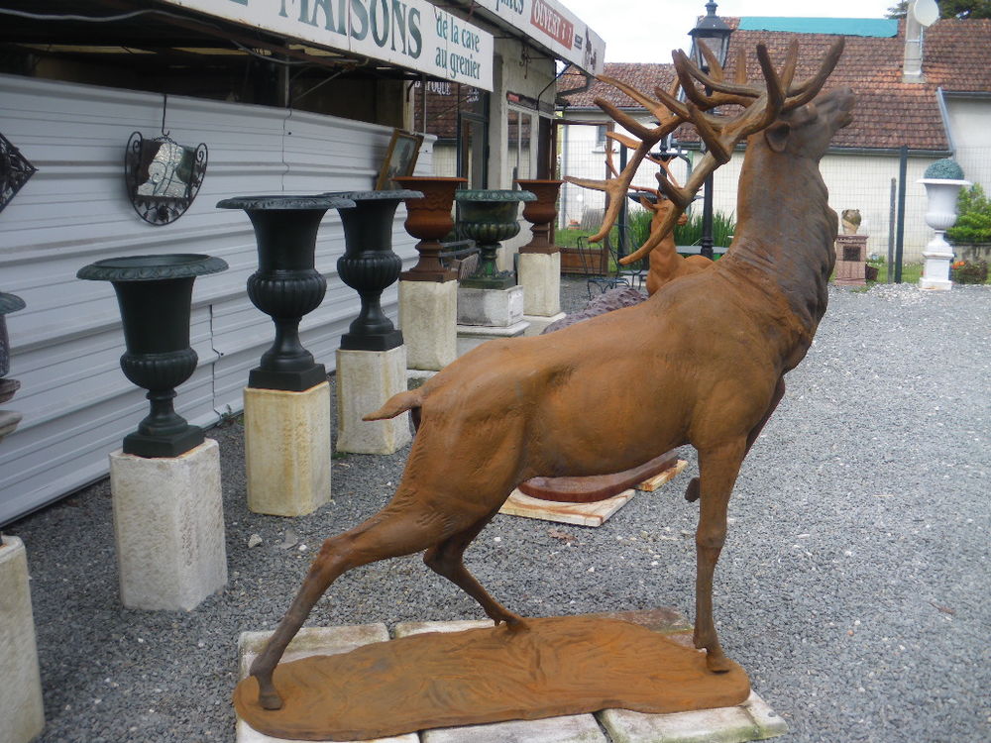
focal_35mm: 36
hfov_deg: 51.4
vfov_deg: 39.7
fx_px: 1031
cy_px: 372
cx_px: 496
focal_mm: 6.3
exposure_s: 1/160
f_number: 3.5
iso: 64
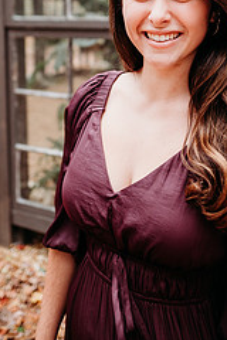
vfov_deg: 41.1
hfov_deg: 29.7
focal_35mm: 45
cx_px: 142
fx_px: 426
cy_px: 52
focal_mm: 24
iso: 320
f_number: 2.2
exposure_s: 1/500
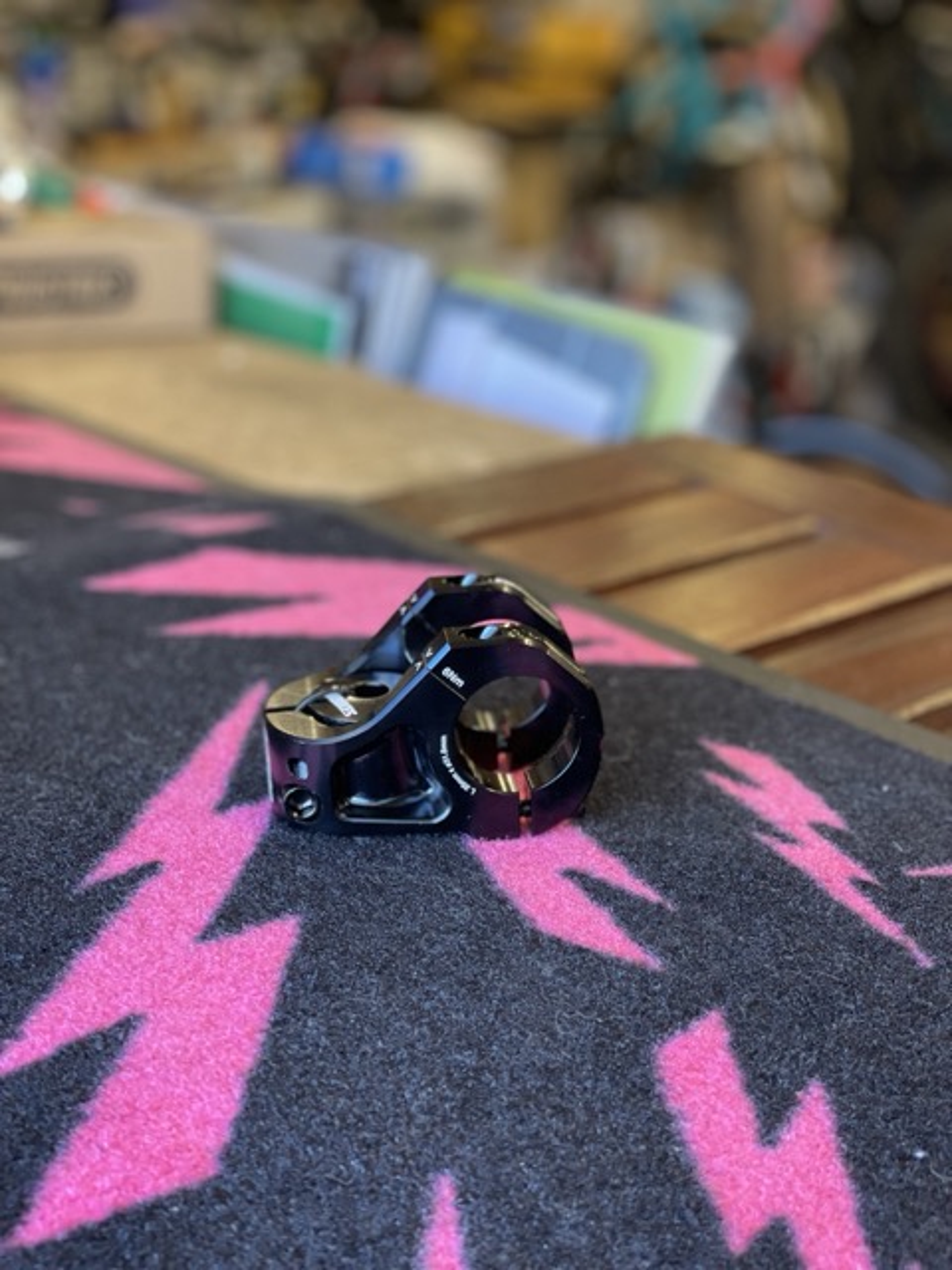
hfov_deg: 28.0
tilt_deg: -19.7
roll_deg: -1.8
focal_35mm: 52
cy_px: 635
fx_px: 1907
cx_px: 476
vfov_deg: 36.8
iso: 160
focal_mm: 6
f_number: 2
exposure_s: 1/60
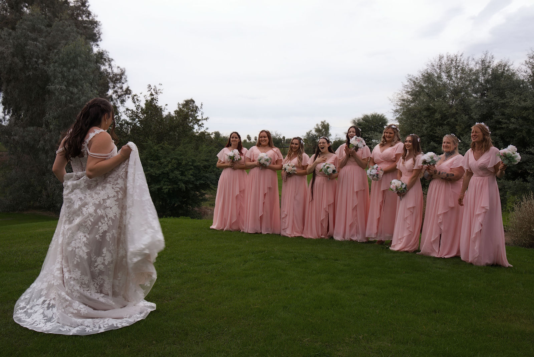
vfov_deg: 38.9
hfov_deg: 55.8
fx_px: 505
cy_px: 178
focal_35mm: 34
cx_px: 267
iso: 80
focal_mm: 34
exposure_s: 1/100
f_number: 6.3
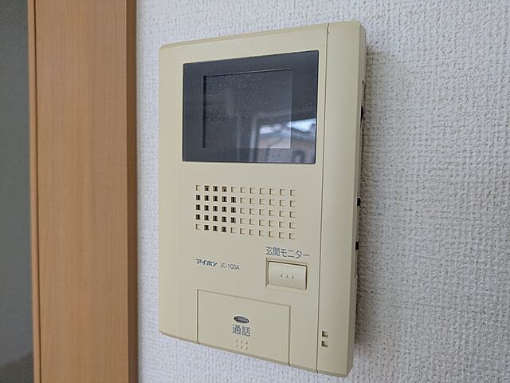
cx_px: 255
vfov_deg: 54.9
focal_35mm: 25
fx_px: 368
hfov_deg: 69.4
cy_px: 192
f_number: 1.89
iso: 94
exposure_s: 1/120
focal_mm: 5.43
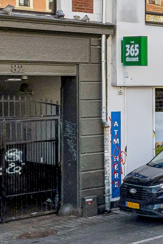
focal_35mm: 80
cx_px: 503
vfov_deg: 24.2
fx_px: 543
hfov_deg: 10.8
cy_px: 1
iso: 200
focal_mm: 10
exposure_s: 1/320
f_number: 8
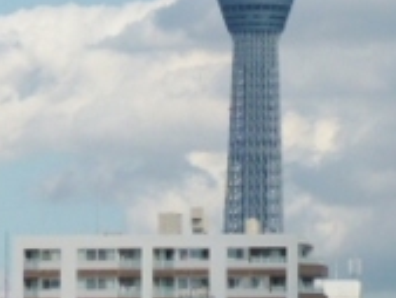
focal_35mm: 419
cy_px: -129
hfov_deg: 4.7
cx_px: 265
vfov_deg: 3.5
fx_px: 4797
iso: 100
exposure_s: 1/640
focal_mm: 19.3
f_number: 6.5
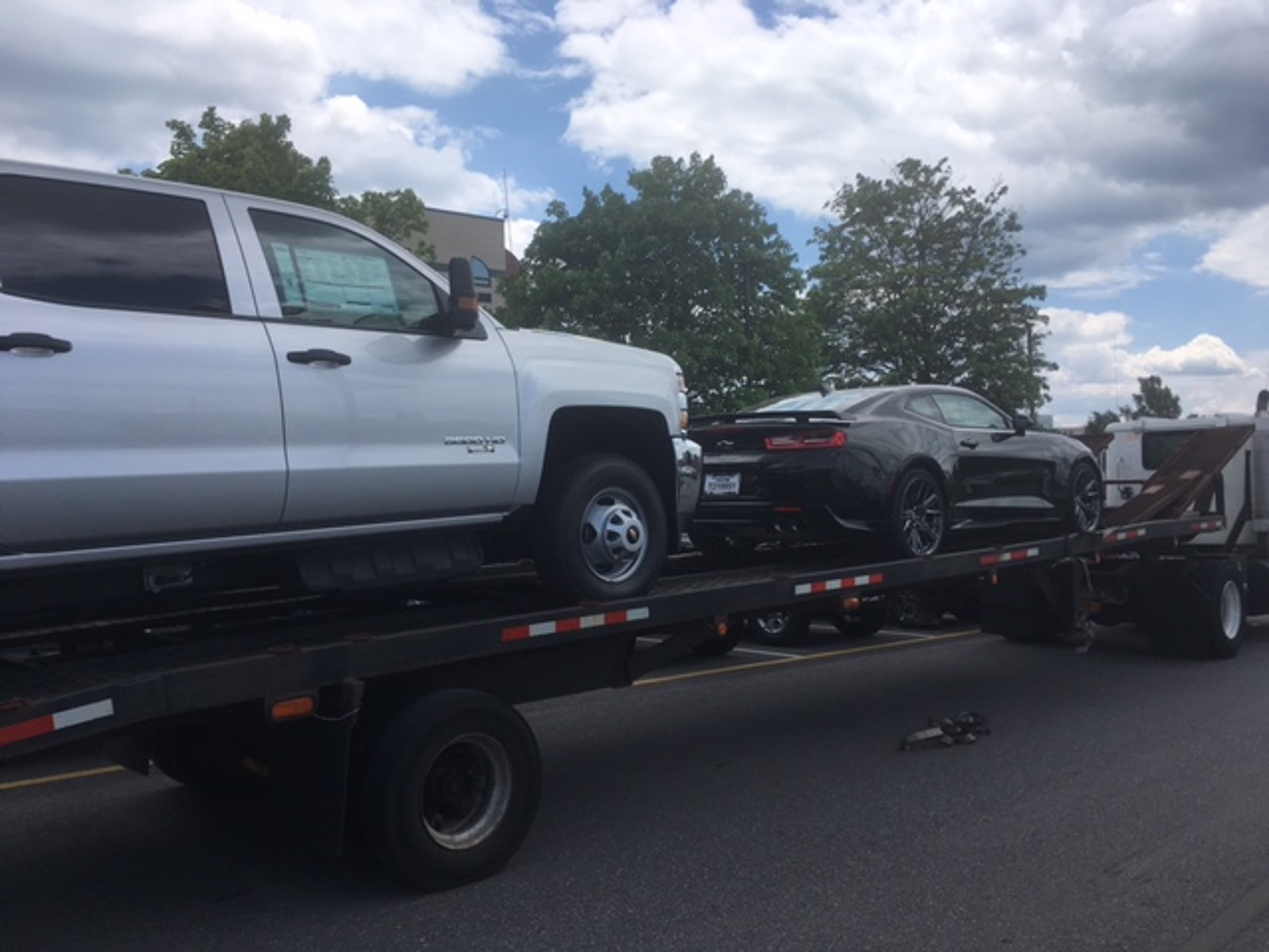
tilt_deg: +1.2
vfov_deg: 48.2
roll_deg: +0.7
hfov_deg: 61.7
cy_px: 476
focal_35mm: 29
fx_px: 1063
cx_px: 634
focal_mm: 4.15
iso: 25
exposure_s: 1/1832
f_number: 2.2
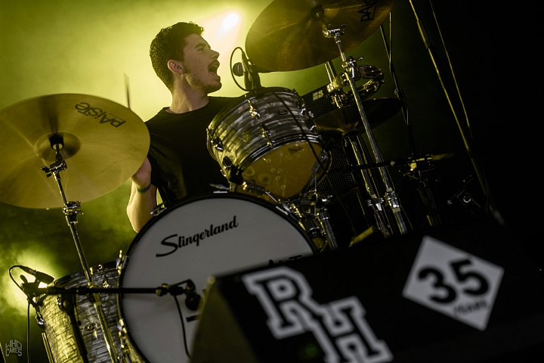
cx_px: 272
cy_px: 182
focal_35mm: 105
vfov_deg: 13.0
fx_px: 1587
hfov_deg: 19.5
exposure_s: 1/80
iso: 200
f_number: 2.8
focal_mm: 70
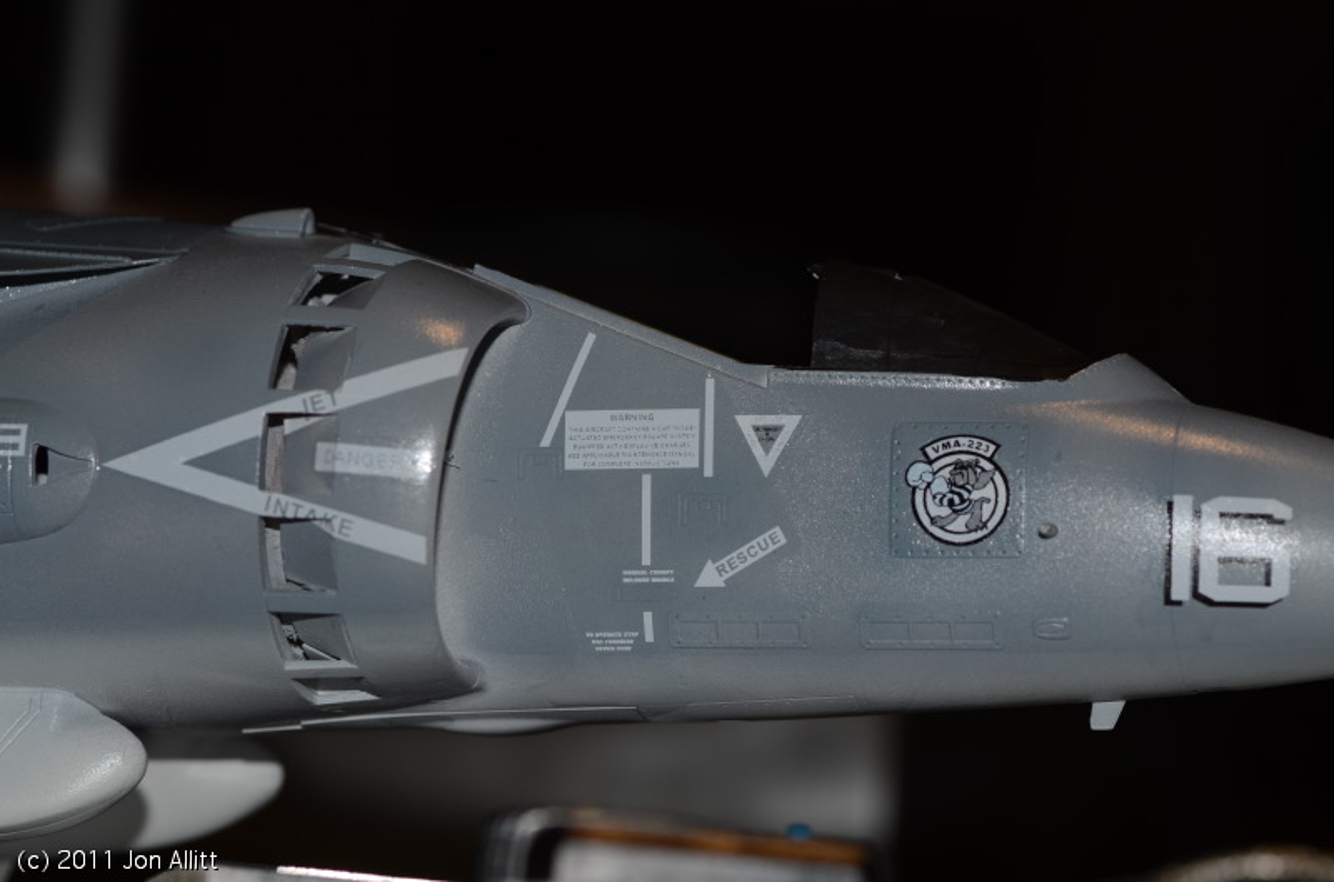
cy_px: 441
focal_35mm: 135
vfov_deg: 10.1
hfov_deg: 15.2
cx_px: 667
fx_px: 4990
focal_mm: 90
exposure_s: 1/60
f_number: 7.1
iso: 100
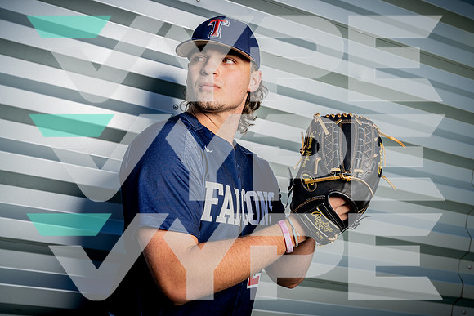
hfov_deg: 50.7
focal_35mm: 38
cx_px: 237
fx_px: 500
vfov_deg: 35.1
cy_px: 158
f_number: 8
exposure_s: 1/250
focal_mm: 38
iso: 125
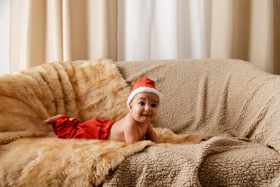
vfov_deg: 43.7
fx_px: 233
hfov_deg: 61.9
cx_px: 140
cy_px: 94
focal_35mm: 30
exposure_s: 1/100
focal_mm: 30
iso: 400
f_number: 4
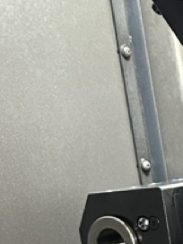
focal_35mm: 113
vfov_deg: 17.0
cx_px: 353
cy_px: 247
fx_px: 797
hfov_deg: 11.9
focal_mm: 6.86
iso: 400
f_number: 1.78
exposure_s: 1/60
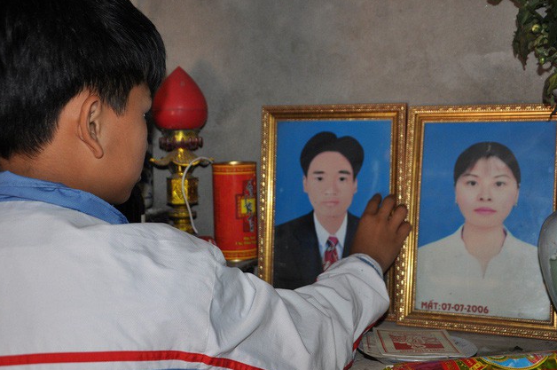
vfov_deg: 25.9
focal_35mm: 52
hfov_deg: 38.2
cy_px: 186
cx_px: 279
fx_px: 804
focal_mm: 34
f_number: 4.2
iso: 400
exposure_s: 1/60
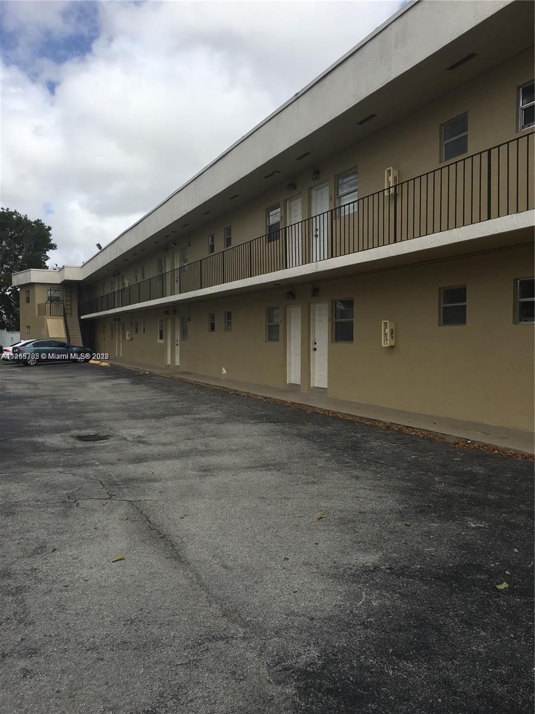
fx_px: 598
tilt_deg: -2.7
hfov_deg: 48.2
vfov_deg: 61.7
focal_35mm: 29
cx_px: 268
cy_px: 357
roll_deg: +0.0
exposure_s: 1/2079
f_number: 2.2
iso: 25
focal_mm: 4.15
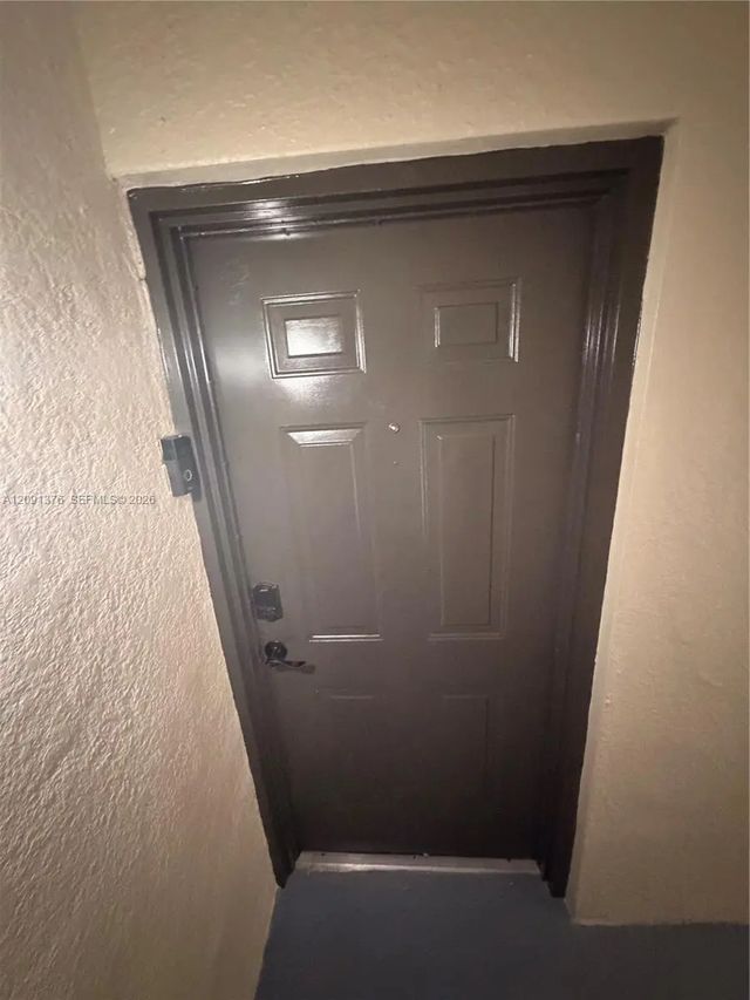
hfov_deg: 85.7
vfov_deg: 102.1
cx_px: 375
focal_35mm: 14
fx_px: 404
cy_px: 500
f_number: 2.2
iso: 1250
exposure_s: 1/30
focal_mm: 2.22
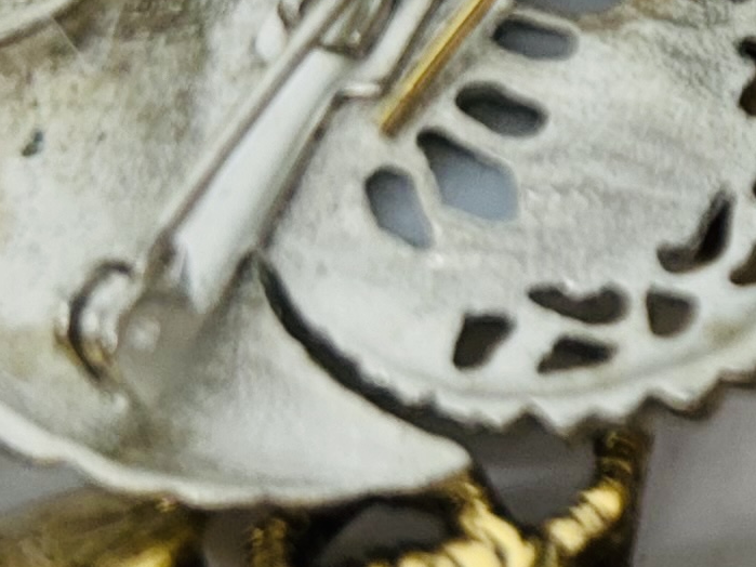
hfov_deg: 12.4
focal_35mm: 150
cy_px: -93
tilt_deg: -65.6
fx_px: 3275
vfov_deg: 9.8
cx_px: 1192
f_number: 1.5
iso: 40
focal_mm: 5.7
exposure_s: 1/166
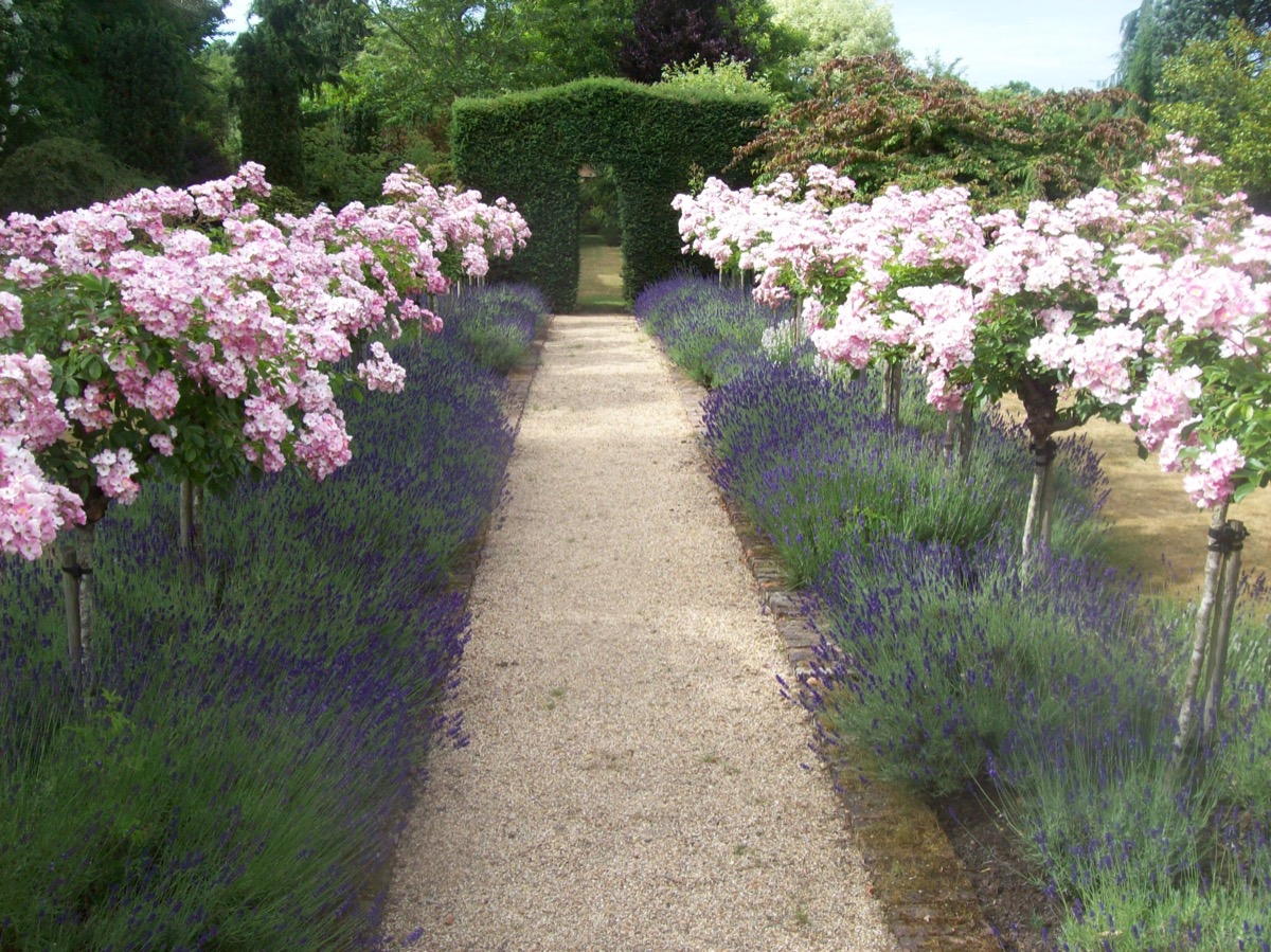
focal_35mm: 36
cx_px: 636
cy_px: 476
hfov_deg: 51.4
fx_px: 1321
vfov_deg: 39.6
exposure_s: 1/245
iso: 80
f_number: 4.8
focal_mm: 6
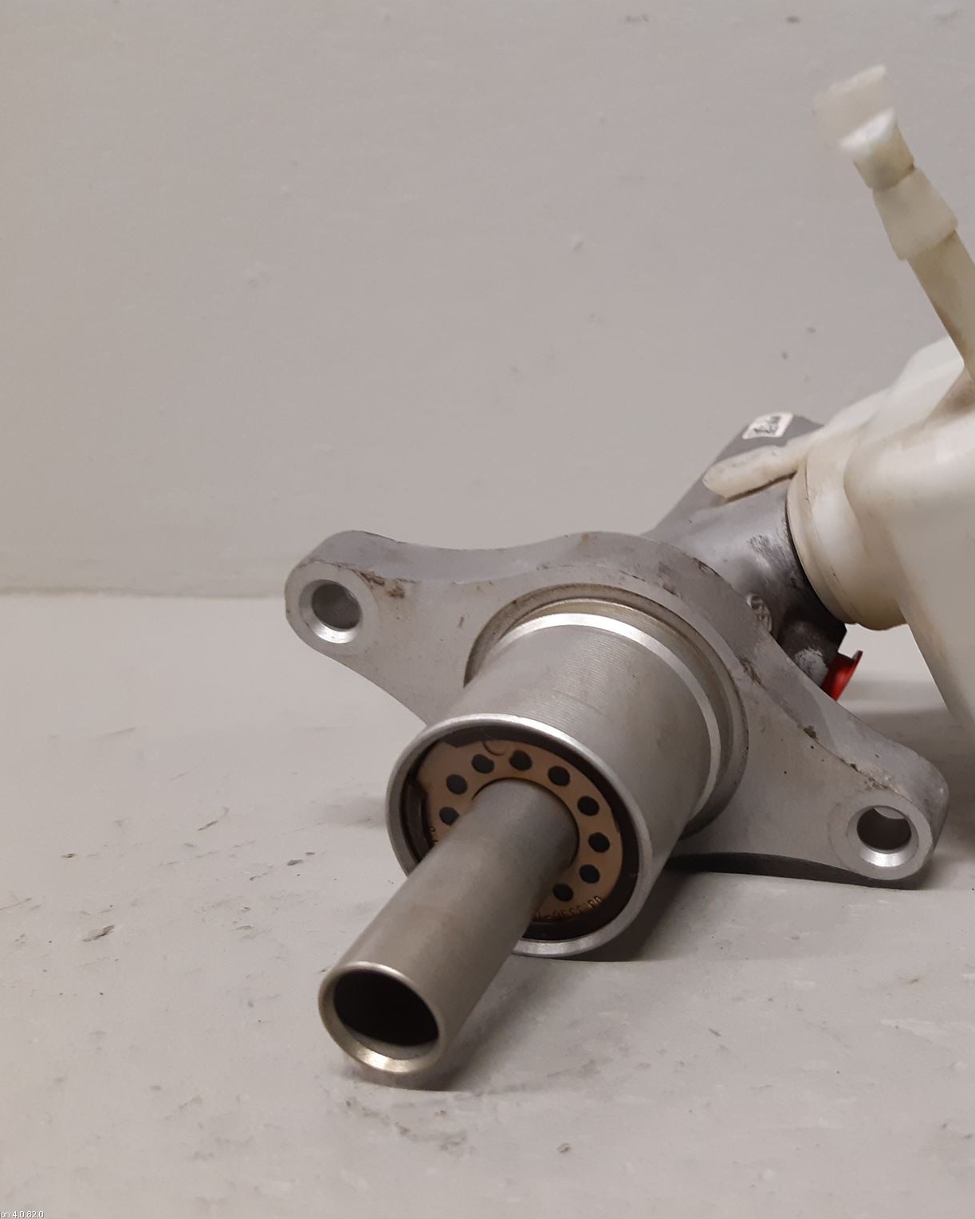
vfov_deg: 52.8
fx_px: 1227
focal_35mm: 34
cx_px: 779
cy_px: 609
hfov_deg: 41.5
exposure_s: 1/50
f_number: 1.7
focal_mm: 3.93
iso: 160
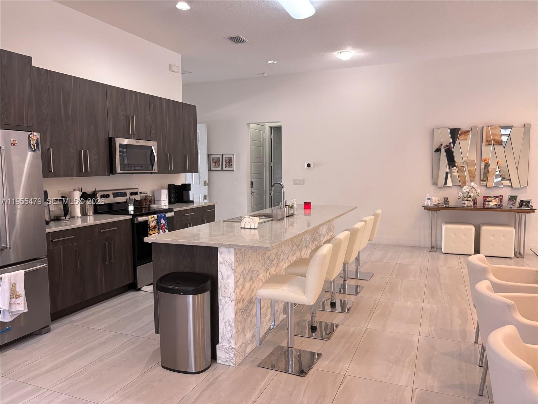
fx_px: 404
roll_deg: +1.3
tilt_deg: -5.2
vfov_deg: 53.1
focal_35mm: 26
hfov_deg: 67.3
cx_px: 269
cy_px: 202
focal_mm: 5.96
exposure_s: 1/60
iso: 200
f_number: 1.6
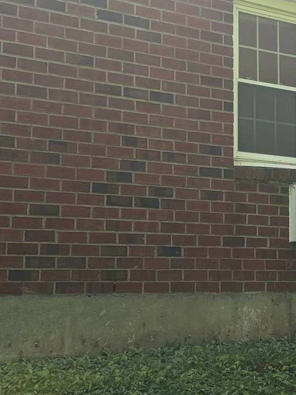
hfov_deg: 17.8
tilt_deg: +9.0
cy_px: 129
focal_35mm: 82
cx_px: 246
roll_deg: +0.1
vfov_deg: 23.7
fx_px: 935
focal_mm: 5.96
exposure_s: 1/799
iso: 50
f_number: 1.6
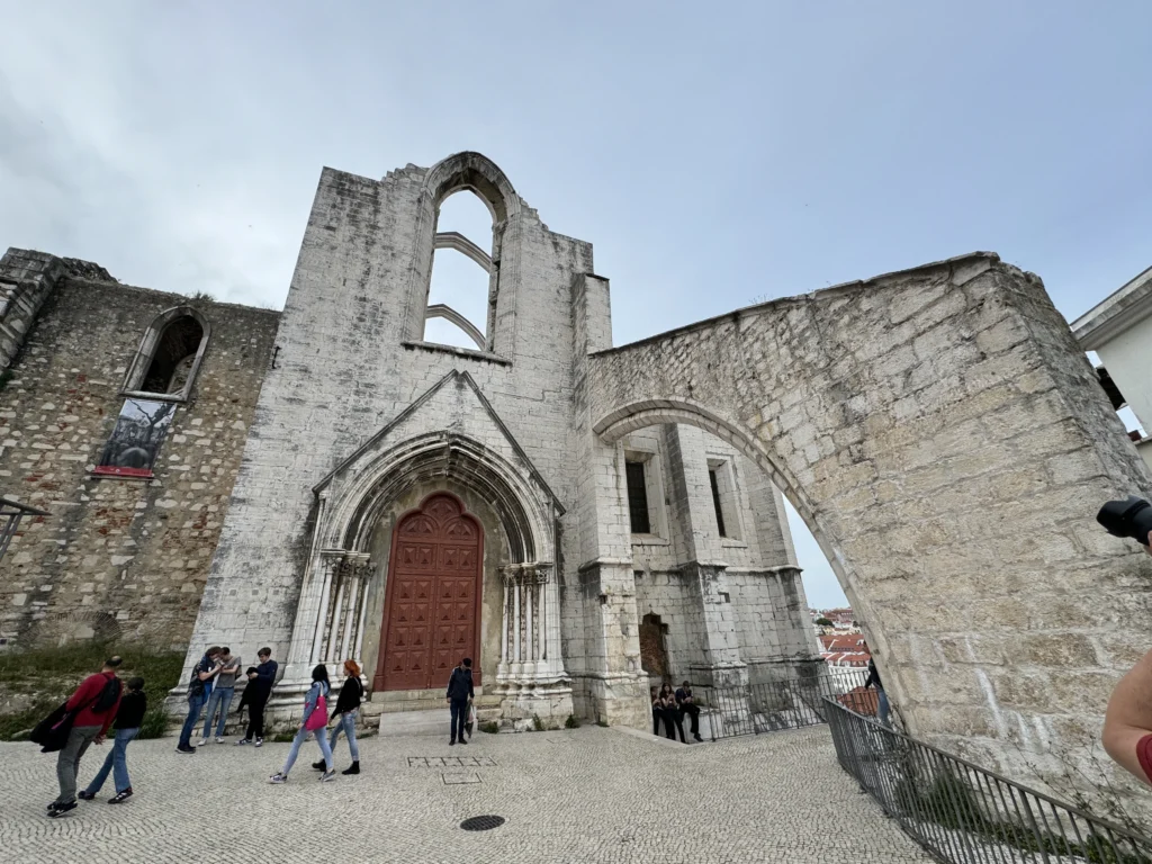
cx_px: 576
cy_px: 432
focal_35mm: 14
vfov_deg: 85.7
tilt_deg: +24.0
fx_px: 466
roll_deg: +2.8
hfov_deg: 102.1
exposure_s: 1/99
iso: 50
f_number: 2.2
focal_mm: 2.22
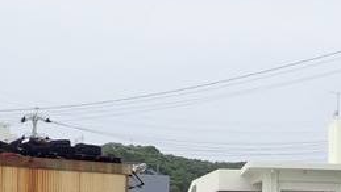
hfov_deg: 16.4
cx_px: 313
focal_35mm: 129
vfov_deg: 9.2
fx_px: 1167
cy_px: 258
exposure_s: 1/800
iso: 100
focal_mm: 5.5
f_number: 3.2
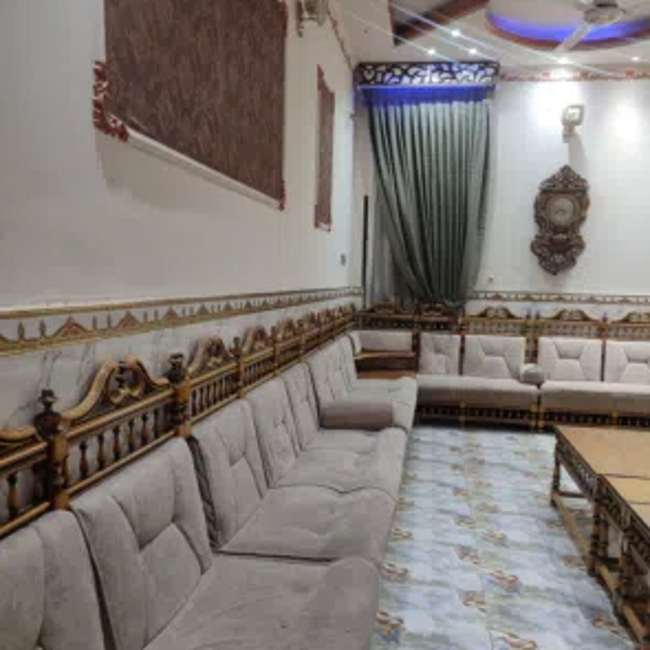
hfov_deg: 54.0
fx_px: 637
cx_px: 322
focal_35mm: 30
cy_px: 381
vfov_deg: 53.8
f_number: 1.9
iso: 479
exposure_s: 1/33
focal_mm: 6.04
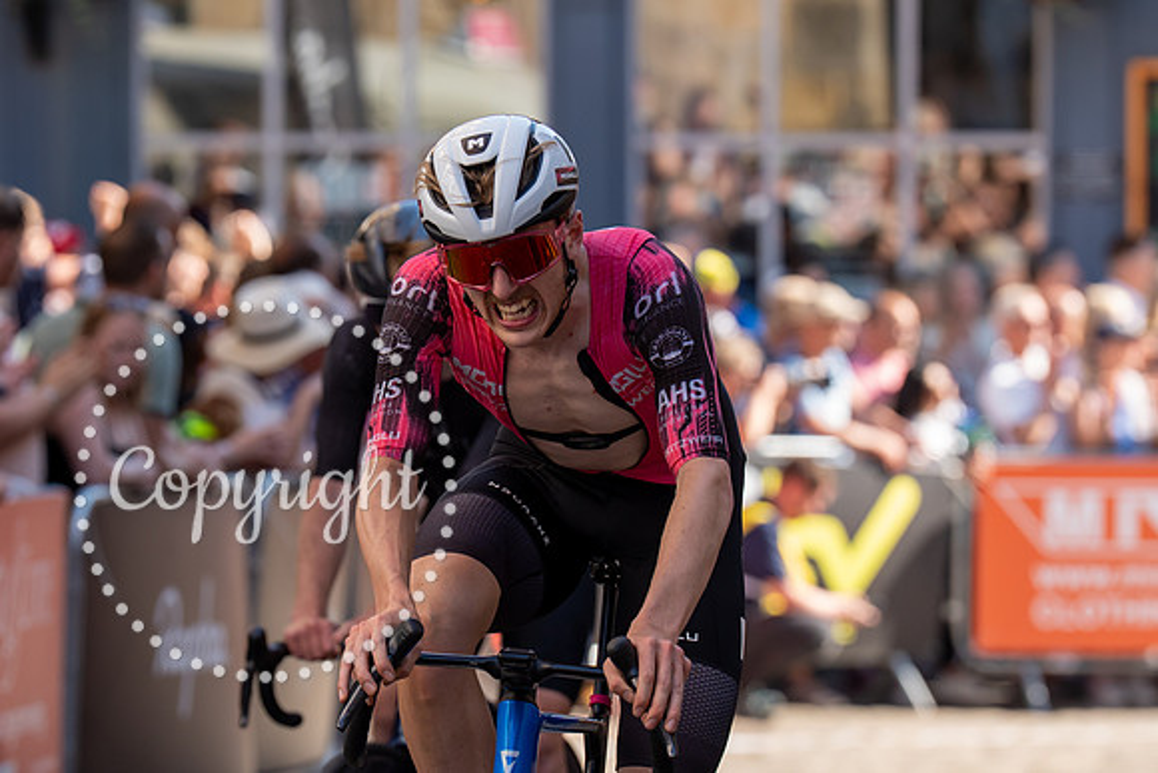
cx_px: 566
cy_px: 433
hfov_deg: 6.7
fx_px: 9864
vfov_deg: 4.5
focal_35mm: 307
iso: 500
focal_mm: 176
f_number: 4
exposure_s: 1/1000
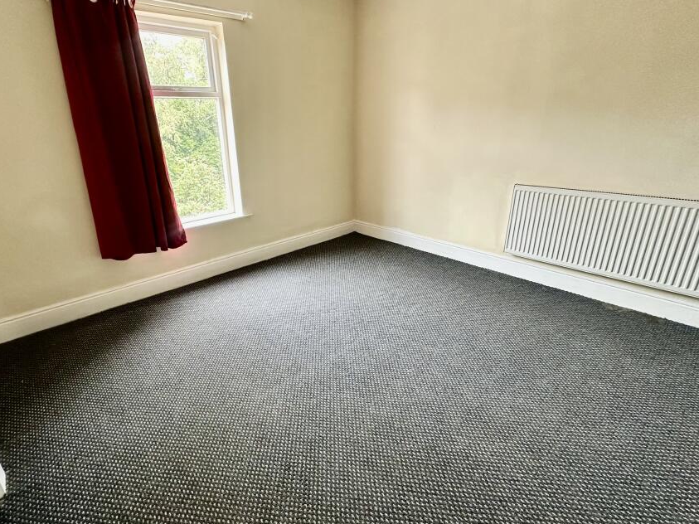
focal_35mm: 17
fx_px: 343
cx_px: 301
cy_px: 239
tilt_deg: -17.6
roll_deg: +2.8
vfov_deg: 74.6
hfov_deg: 90.5
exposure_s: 1/99
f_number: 2.2
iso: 200
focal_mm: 2.22
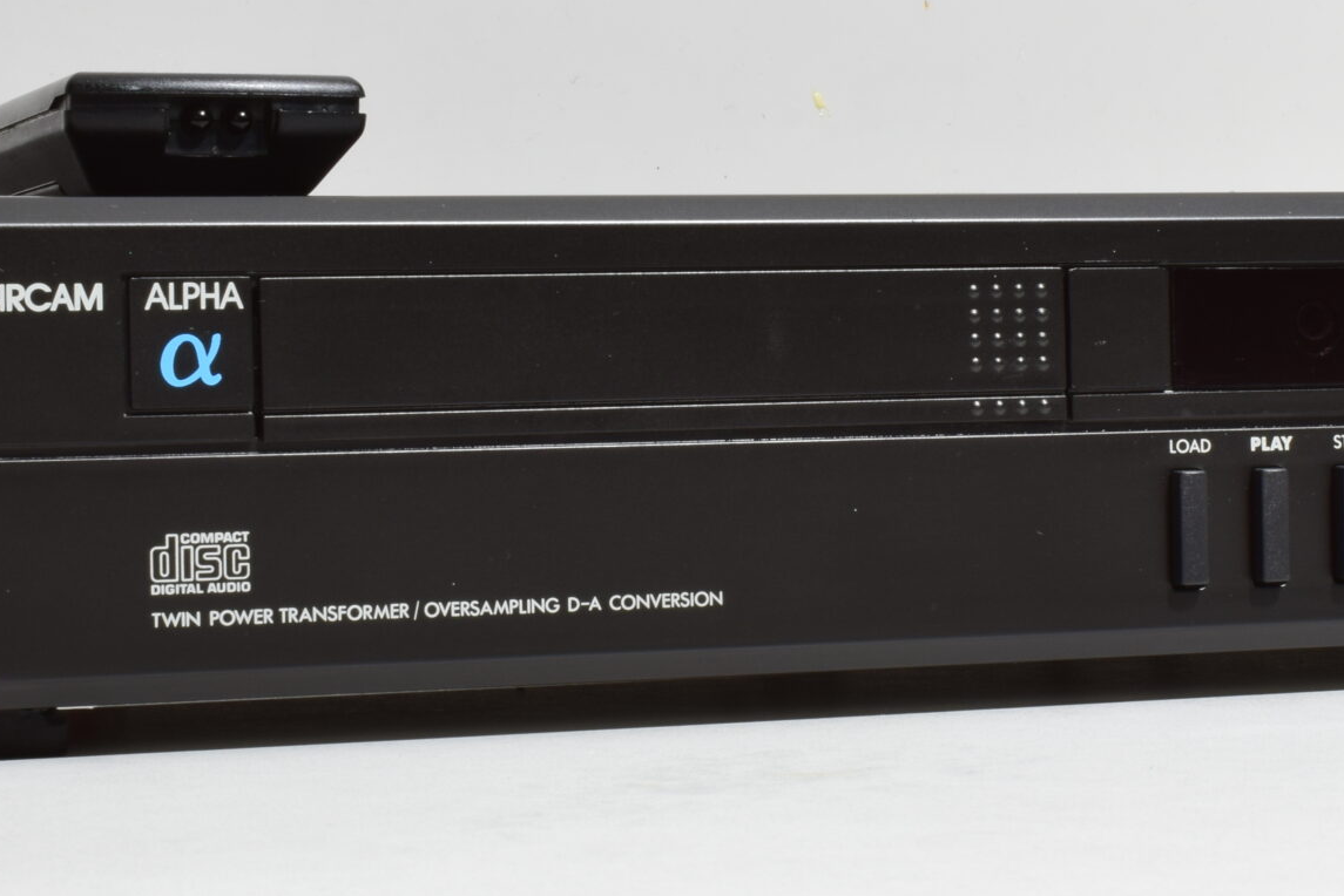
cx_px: 941
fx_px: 4257
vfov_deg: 12.0
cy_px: 379
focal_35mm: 114
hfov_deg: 17.9
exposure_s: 5
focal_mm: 34
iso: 100
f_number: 25
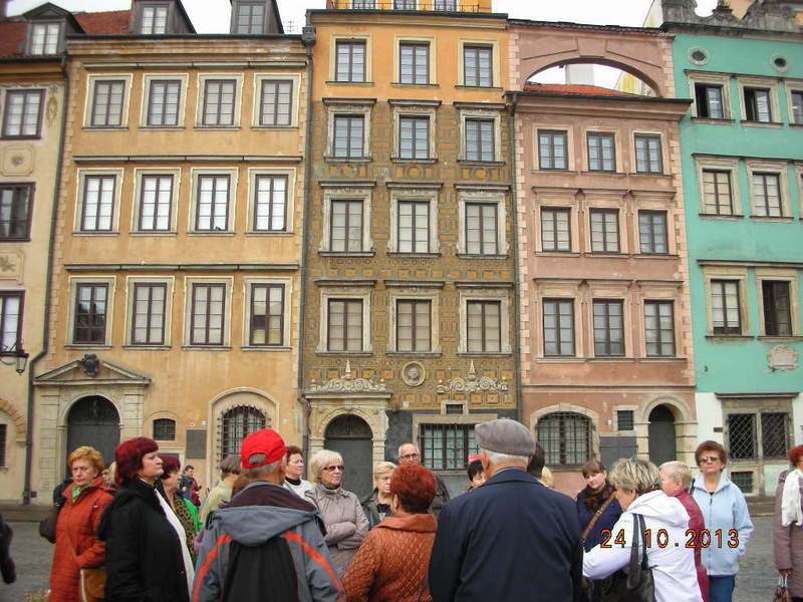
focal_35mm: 35
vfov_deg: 40.7
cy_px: 301
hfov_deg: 52.6
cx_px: 402
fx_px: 812
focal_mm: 5.8
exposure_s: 1/190
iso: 50
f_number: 3
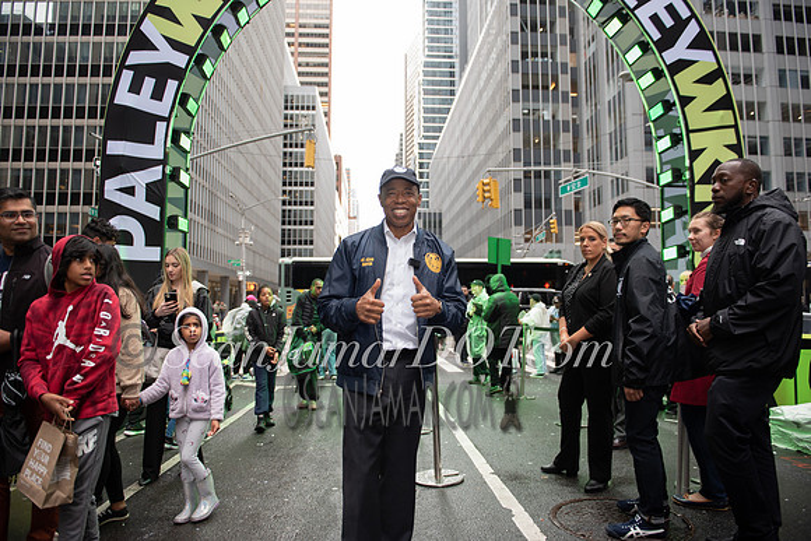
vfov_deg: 53.2
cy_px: 270
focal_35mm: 24
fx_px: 541
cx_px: 406
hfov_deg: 73.7
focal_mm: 24
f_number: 3.2
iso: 500
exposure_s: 1/200
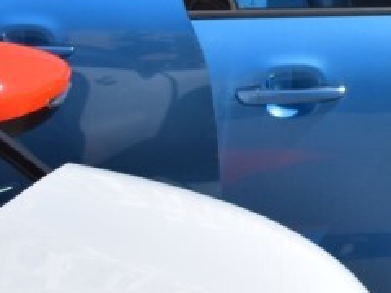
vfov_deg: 9.2
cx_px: 772
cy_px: 19
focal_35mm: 160
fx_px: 1807
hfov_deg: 11.2
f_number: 8
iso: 400
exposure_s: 1/2000
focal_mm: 26
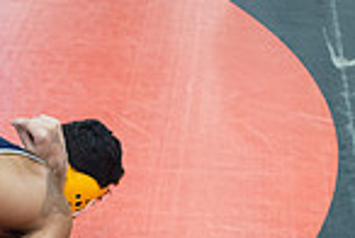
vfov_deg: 7.7
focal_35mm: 175
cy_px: 389
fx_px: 1729
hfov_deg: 11.5
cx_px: -53
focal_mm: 35
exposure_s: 1/250
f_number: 3.2
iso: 4000
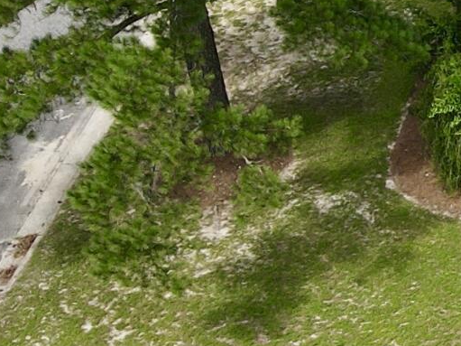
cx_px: 937
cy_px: -23
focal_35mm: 141
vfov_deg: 10.4
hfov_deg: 12.3
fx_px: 1877
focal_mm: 4.5
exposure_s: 1/320
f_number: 2.8
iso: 100
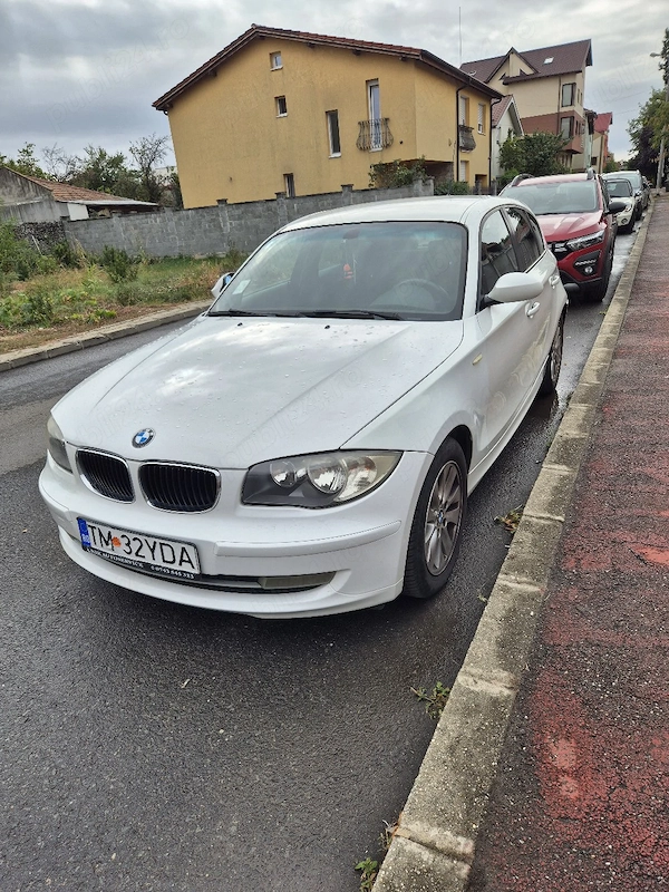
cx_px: 334
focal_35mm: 23
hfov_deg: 58.9
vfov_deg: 73.9
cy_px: 446
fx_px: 593
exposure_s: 1/1111
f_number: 1.8
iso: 25
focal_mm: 5.4
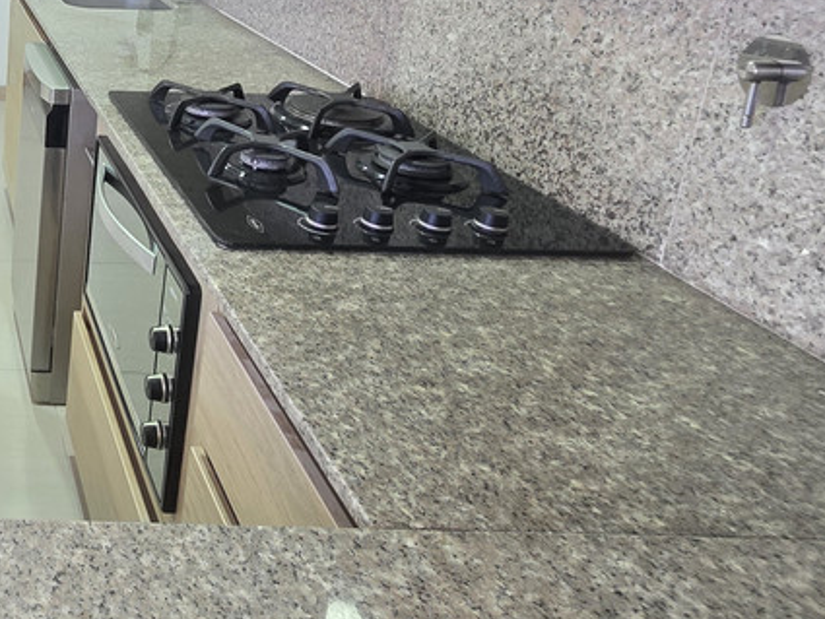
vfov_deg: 40.2
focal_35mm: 33
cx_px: -60
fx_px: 787
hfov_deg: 44.0
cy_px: 78
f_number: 1.9
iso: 400
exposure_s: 1/51
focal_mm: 2.2
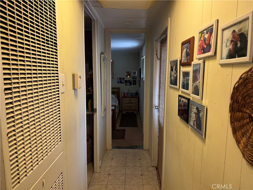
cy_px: 95
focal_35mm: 24
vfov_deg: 56.8
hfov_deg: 71.6
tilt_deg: -7.7
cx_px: 126
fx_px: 175
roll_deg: +0.2
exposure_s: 1/60
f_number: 1.78
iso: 200
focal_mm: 6.76
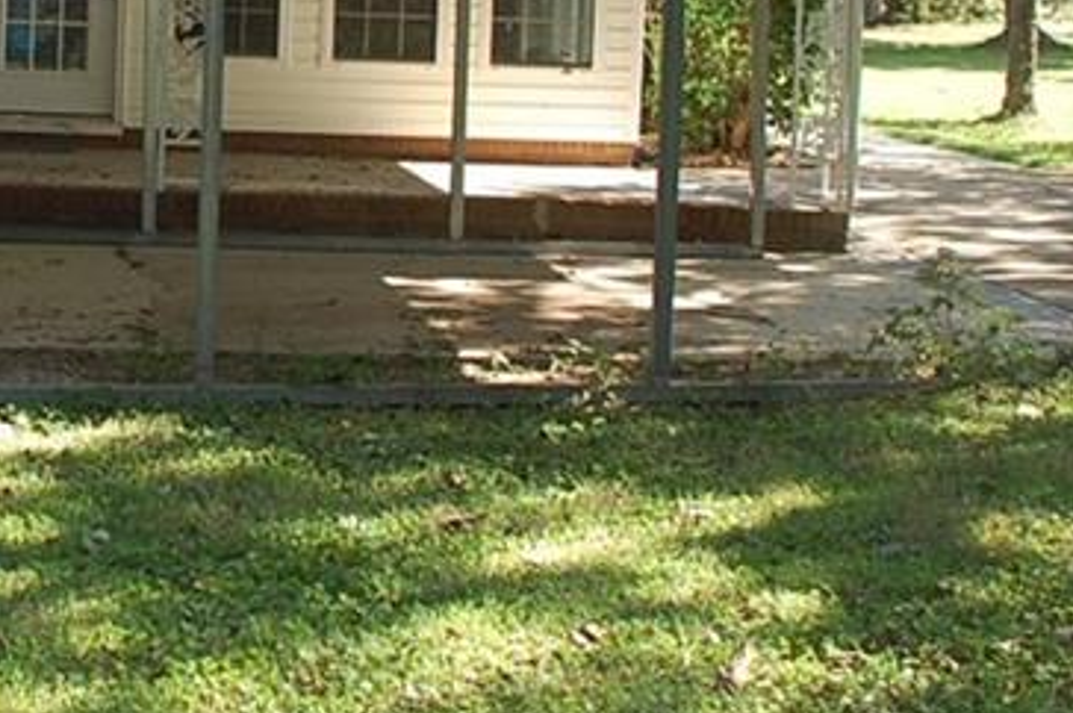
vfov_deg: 17.5
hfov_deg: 25.3
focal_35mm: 76
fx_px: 2263
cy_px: -12
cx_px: -6
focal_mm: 18
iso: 400
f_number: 3.5
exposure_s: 1/400
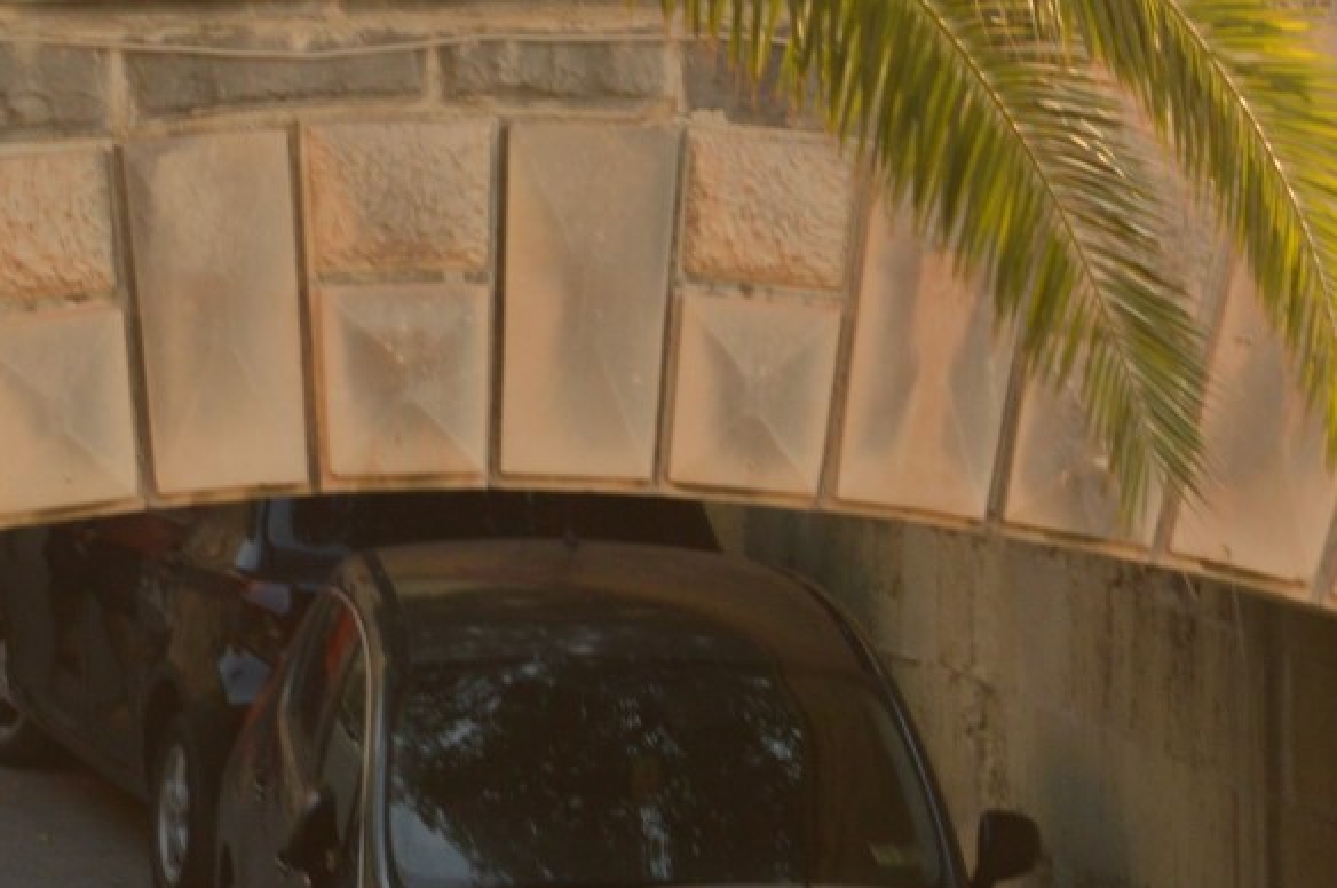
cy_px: 465
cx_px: 375
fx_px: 30939
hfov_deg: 2.5
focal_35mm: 834
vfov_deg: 1.6
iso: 400
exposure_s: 1/200
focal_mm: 200
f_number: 8
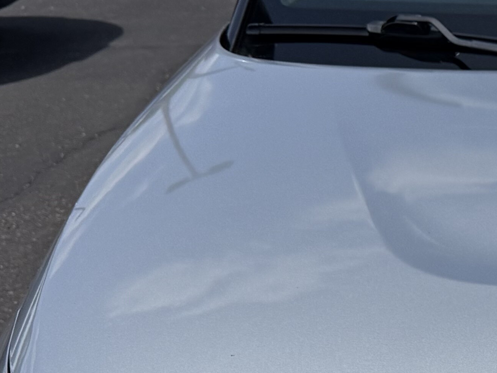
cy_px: 388
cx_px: 858
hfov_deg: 16.2
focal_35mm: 105
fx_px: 1507
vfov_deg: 13.8
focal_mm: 6.76
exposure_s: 1/11905
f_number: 1.78
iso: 125
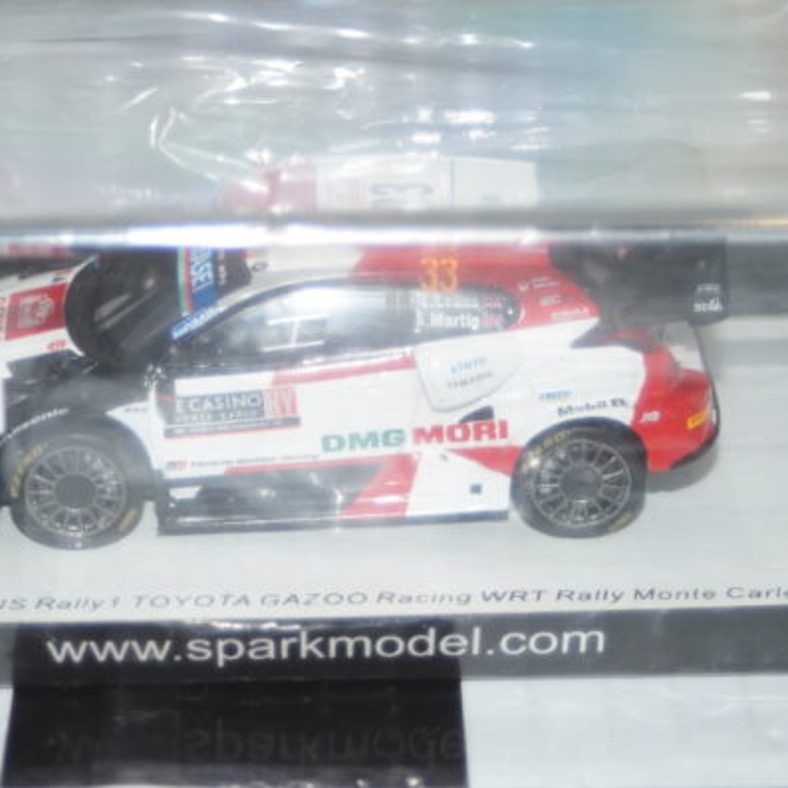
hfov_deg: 12.9
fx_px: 3477
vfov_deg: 12.9
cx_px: 296
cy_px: 393
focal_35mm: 135
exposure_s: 1/80
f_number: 5.6
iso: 400
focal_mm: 70
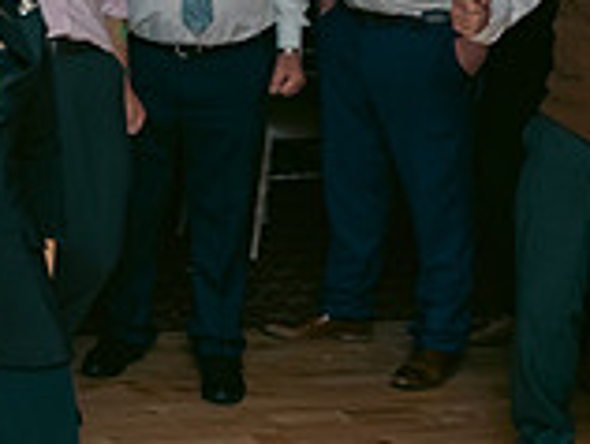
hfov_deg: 15.1
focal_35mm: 120
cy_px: 17
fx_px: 2048
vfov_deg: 12.3
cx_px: -314
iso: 500
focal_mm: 34
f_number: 3.5
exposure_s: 1/160
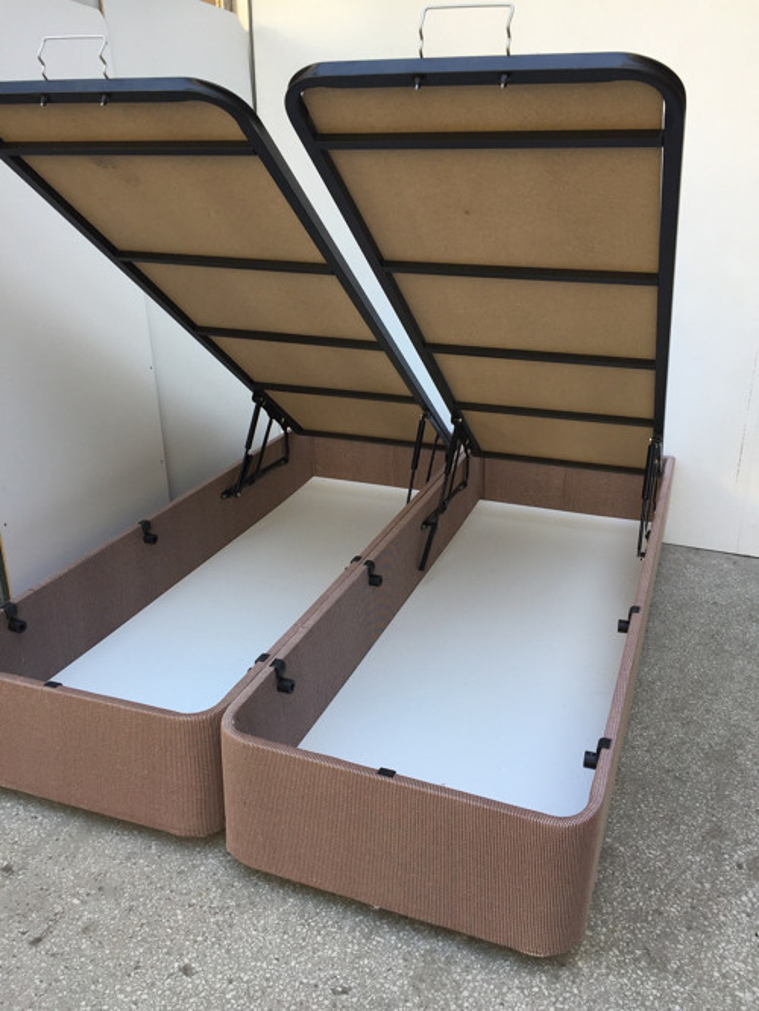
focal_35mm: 29
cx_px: 380
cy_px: 506
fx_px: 847
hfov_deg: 48.3
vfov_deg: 61.6
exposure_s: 1/100
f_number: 2.2
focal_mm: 4.15
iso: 32
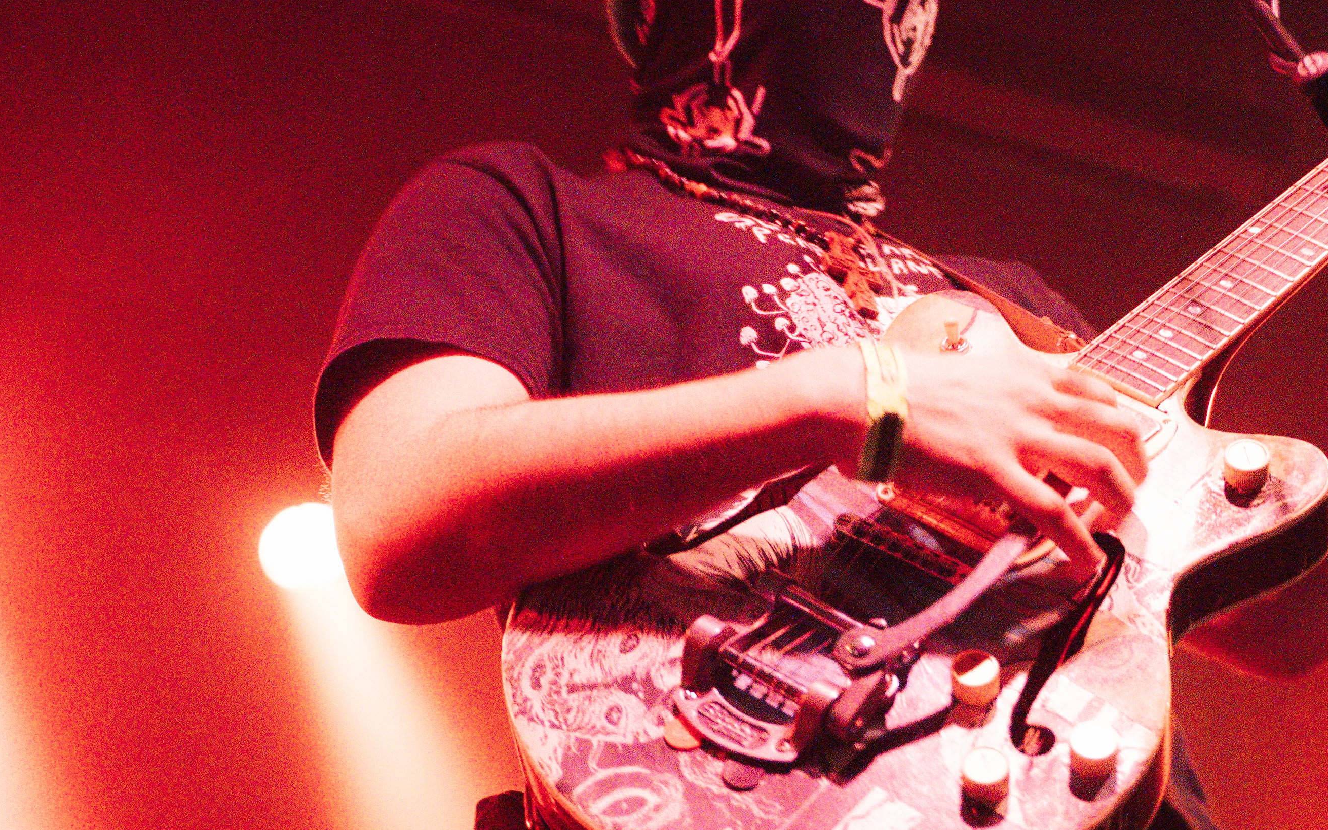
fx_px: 3293
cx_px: 829
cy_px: 267
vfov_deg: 14.3
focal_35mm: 91
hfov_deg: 22.7
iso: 12800
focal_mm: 39
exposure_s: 1/50
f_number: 2.8
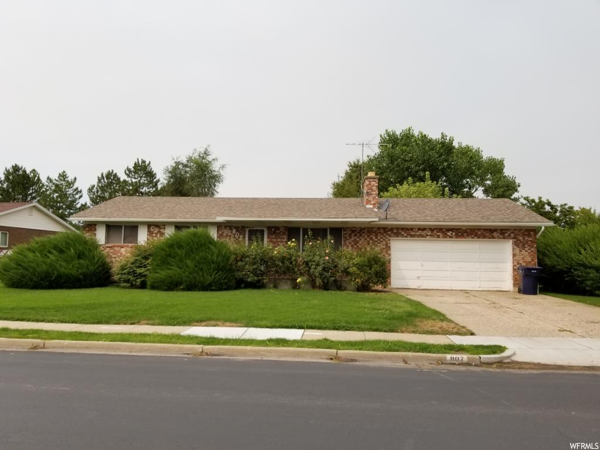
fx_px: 451
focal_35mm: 26
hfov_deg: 67.3
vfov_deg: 53.1
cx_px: 300
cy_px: 225
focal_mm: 4.25
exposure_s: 1/1860
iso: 50
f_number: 1.7
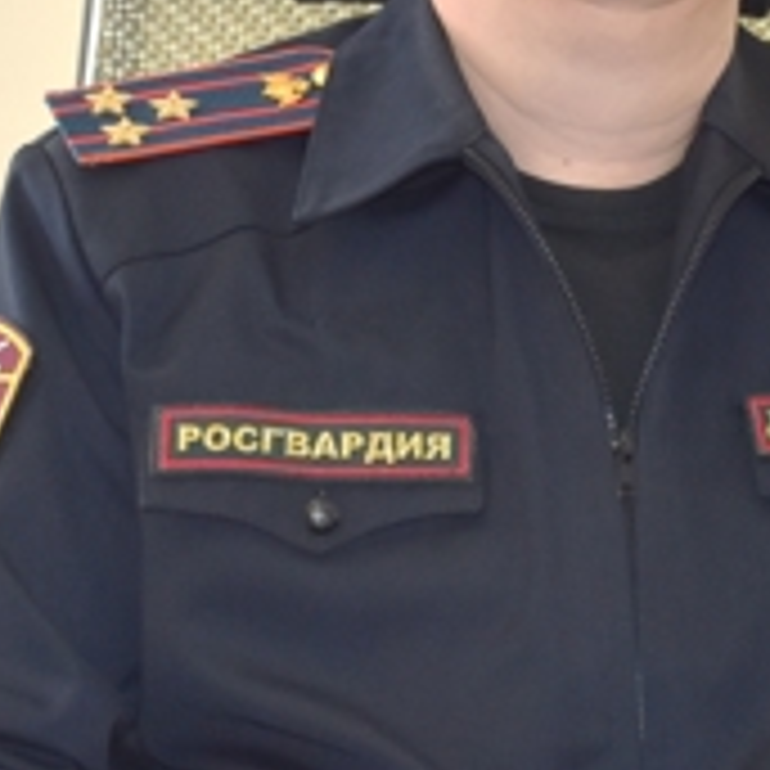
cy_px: 216
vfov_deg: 9.8
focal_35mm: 179
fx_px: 4505
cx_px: 788
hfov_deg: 9.7
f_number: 5.6
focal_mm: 32
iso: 560
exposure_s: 1/125
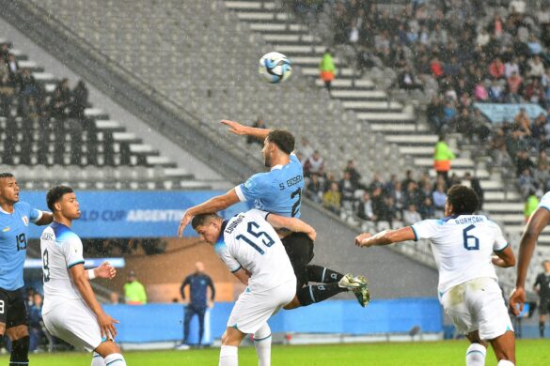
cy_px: 183
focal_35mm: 225
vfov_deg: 6.1
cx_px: 275
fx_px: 3437
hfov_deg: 9.1
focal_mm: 150
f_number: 3.2
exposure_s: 1/500
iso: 1250
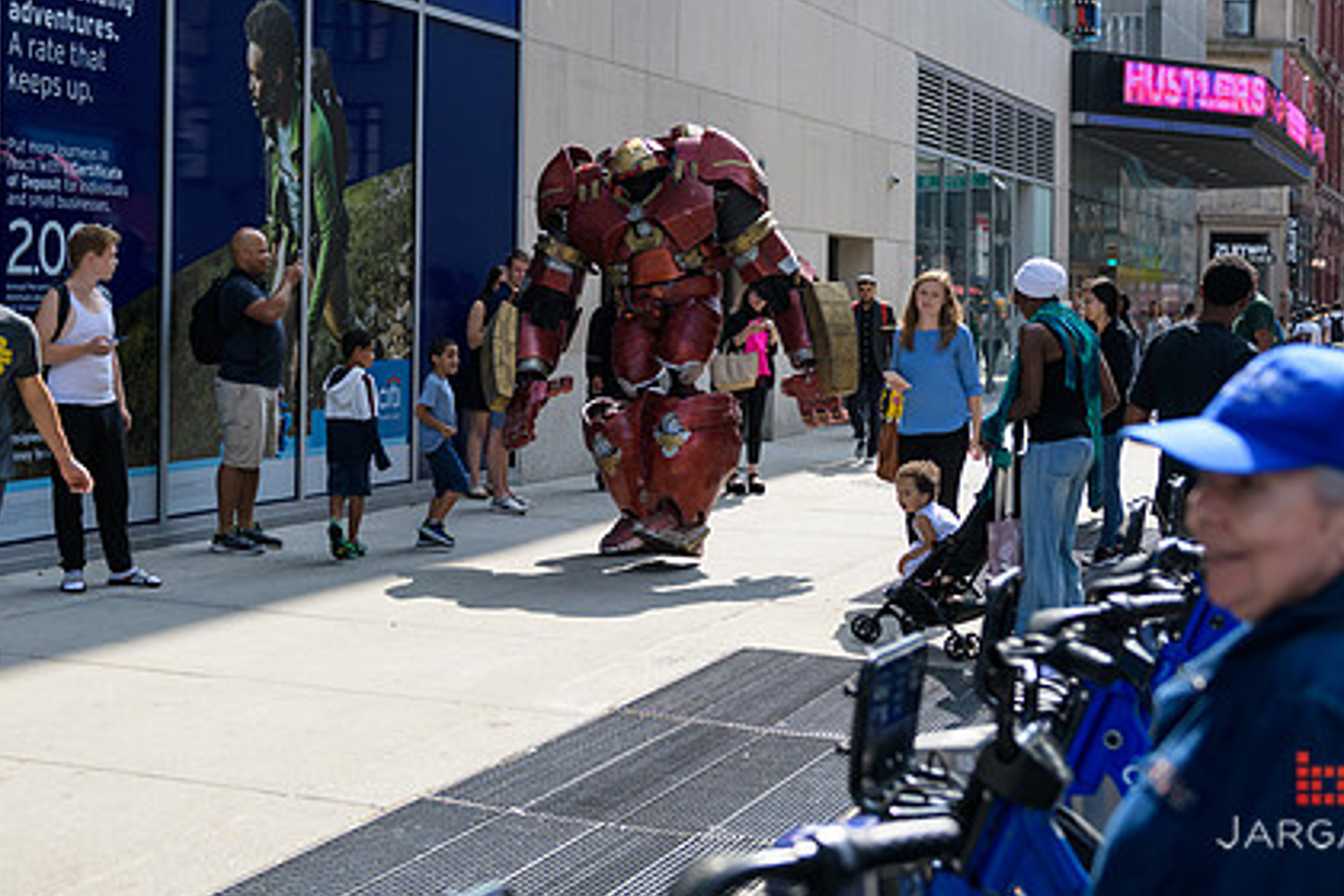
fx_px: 2165
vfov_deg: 23.3
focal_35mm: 58
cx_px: 595
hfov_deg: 34.4
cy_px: 299
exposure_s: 1/1250
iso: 200
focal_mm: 42
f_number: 3.2
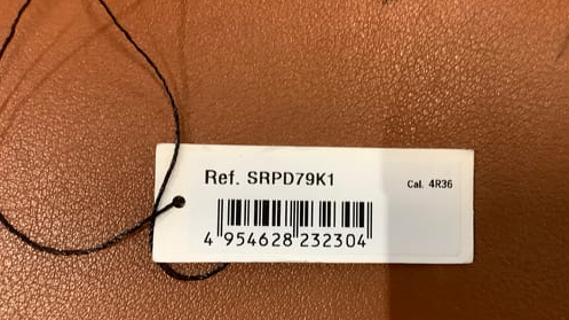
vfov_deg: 34.6
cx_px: 284
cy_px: 175
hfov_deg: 58.0
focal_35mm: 34
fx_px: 513
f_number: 2.4
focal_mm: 3.3
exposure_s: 1/33
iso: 320
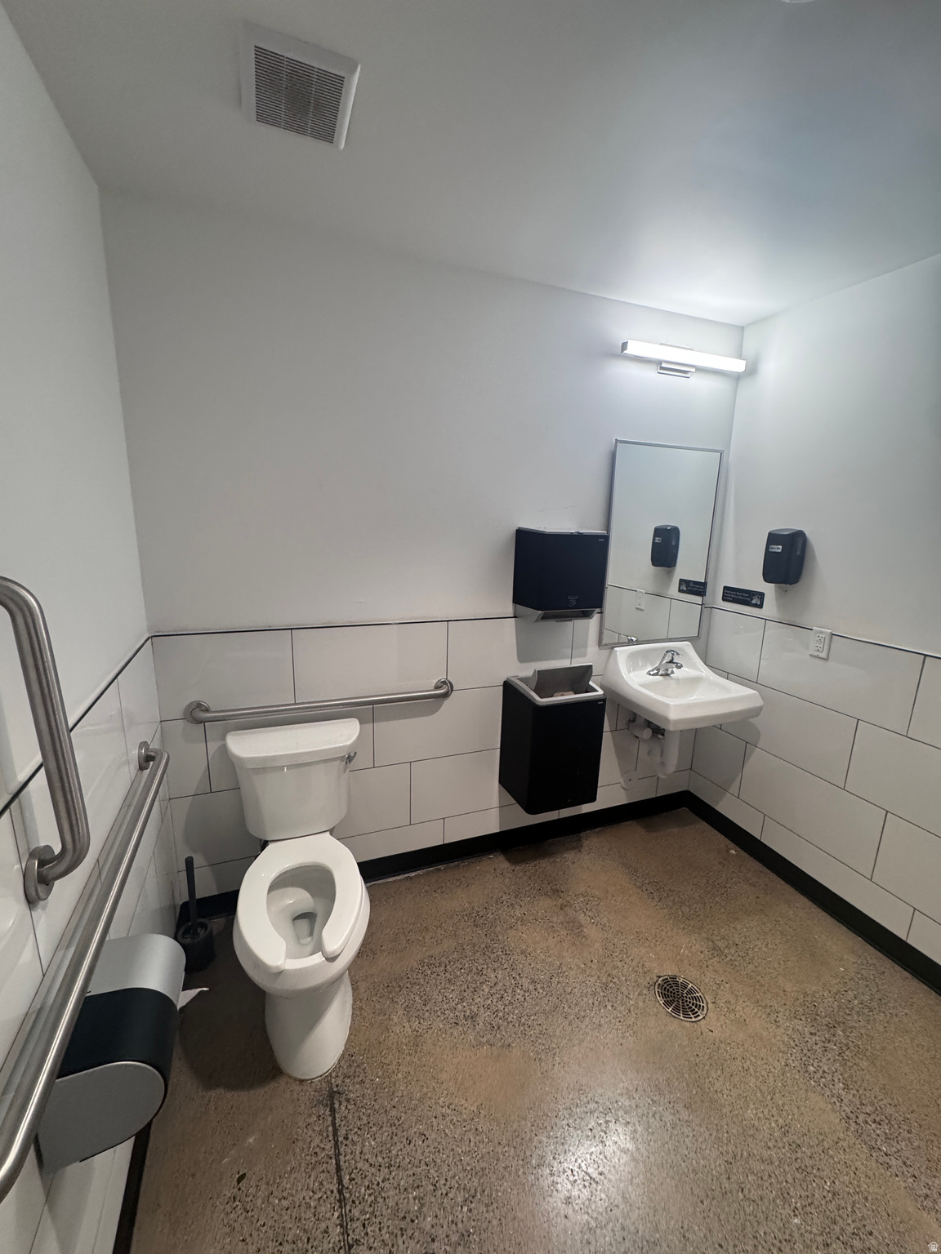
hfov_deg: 85.7
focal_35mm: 14
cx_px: 470
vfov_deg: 102.1
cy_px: 627
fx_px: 507
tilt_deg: -12.8
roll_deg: -1.8
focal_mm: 2.22
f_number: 2.2
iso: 320
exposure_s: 1/120
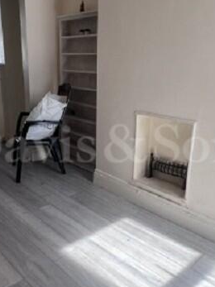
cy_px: 149
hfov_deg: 46.7
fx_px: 249
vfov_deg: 60.0
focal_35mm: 30
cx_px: 121
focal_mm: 1.57
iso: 64
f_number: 1.8
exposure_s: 1/99
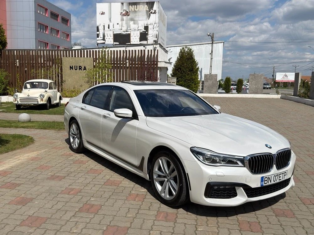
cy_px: 118
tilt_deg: -6.0
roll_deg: -0.7
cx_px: 157
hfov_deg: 54.0
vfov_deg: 41.8
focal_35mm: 34
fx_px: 308
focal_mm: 6.76
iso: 64
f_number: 1.78
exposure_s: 1/8929
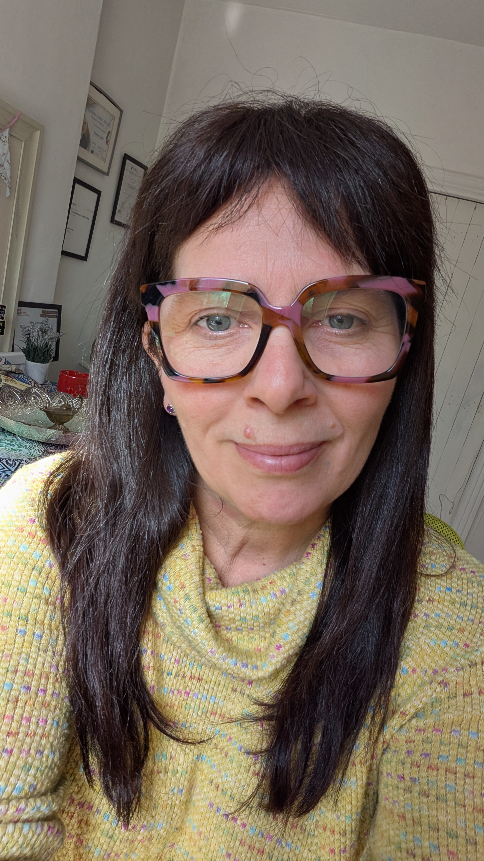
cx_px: 249
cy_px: 431
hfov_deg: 49.5
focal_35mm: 23
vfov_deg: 78.7
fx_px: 525
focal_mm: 2.74
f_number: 2.2
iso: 49
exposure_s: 1/100
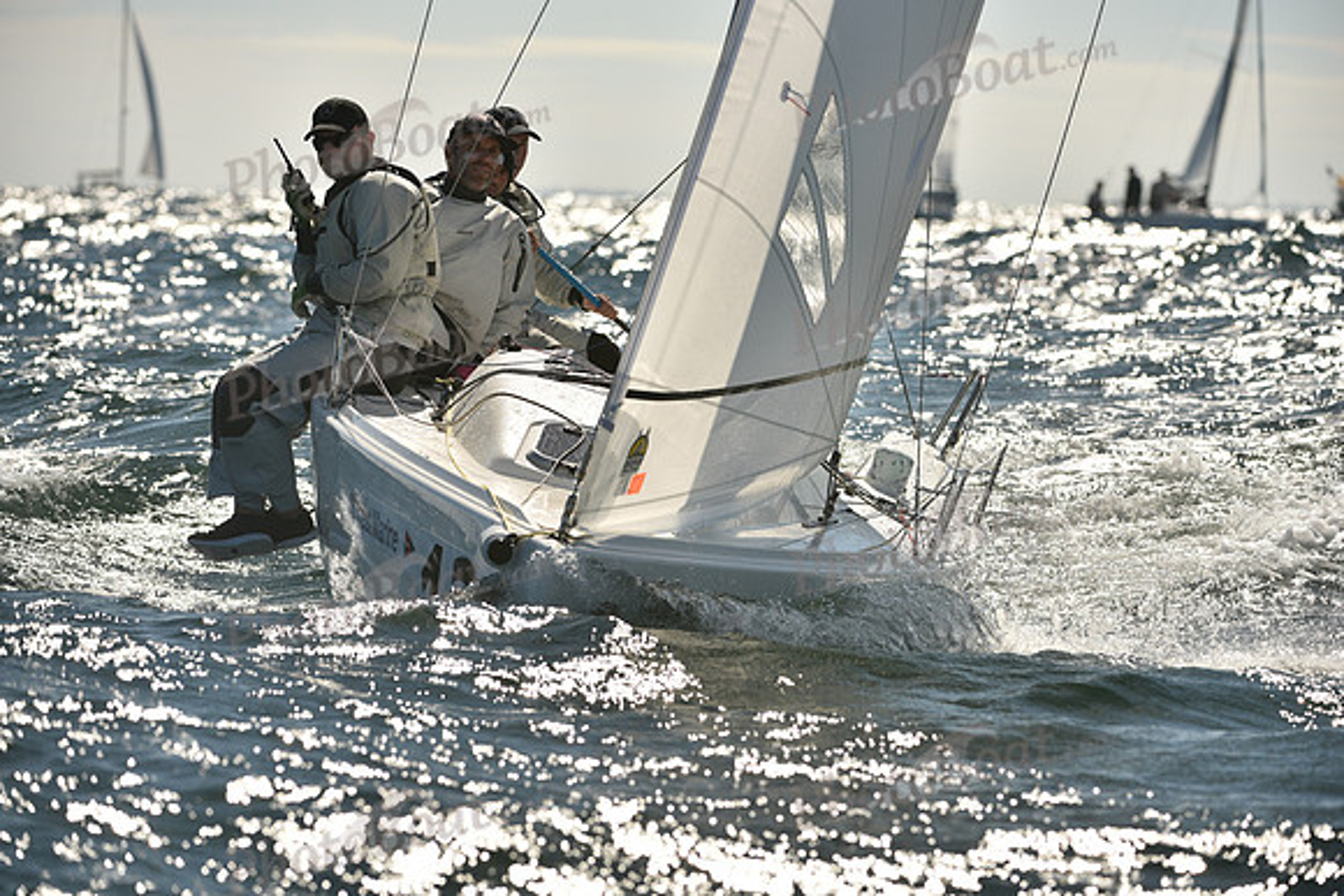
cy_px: 448
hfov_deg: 9.4
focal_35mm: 220
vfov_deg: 6.2
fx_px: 8215
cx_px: 672
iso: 250
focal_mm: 220
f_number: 6.3
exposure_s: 1/2500
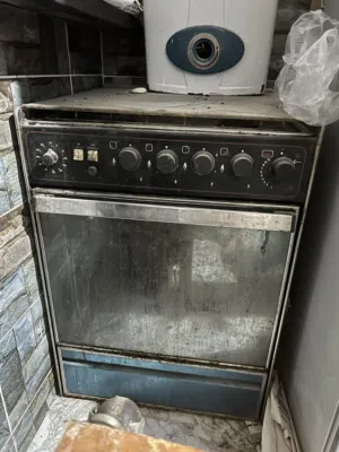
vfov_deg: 67.3
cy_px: 226
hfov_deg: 53.1
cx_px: 170
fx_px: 339
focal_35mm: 26
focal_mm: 5.7
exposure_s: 1/17
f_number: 1.5
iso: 800
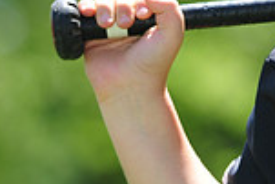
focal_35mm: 768
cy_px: -86
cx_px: 490
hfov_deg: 2.7
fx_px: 5872
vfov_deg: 1.8
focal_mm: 200
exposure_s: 1/500
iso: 200
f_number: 4.5
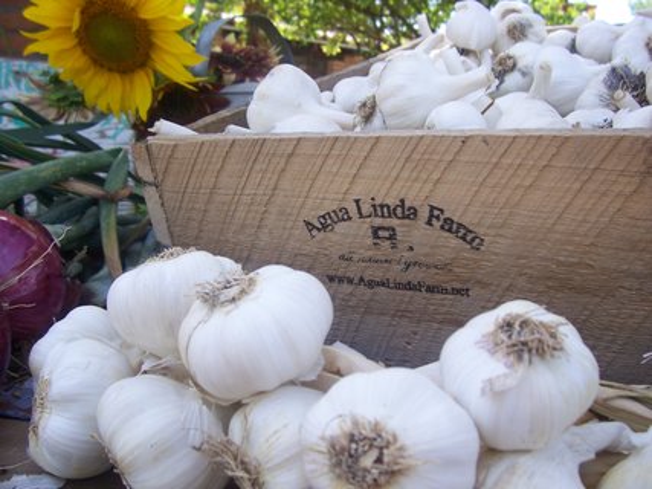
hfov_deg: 54.0
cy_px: 244
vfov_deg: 41.8
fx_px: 640
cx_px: 326
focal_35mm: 34
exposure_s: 1/250
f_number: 2.7
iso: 80
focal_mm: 5.6
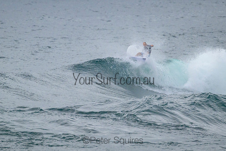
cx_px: 123
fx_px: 6905
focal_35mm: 1100
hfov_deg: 1.9
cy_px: 63
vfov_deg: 1.3
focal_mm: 800
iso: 1800
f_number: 11
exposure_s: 1/2000
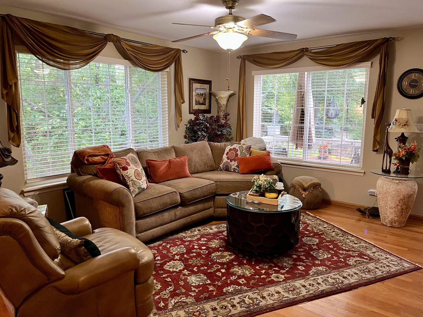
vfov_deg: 53.1
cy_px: 158
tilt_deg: -9.8
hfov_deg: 67.3
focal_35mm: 26
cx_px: 212
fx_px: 318
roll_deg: -0.1
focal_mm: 5.1
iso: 200
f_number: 1.6
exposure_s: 1/60
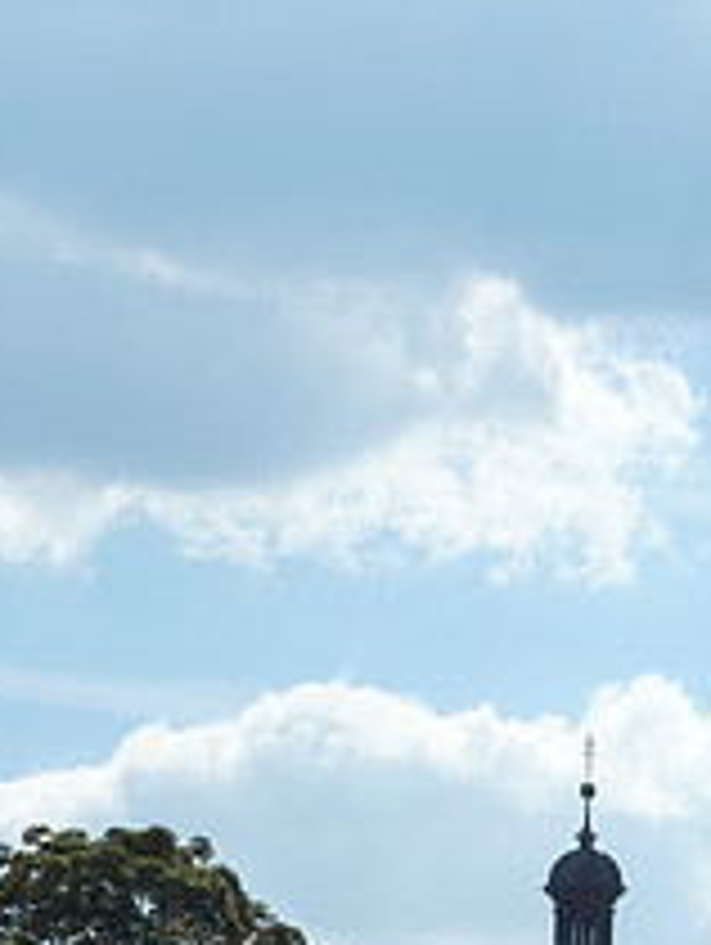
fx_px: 8008
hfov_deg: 5.1
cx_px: 655
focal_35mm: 293
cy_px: 968
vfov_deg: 6.7
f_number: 5.6
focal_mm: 22.5
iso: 125
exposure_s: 1/640
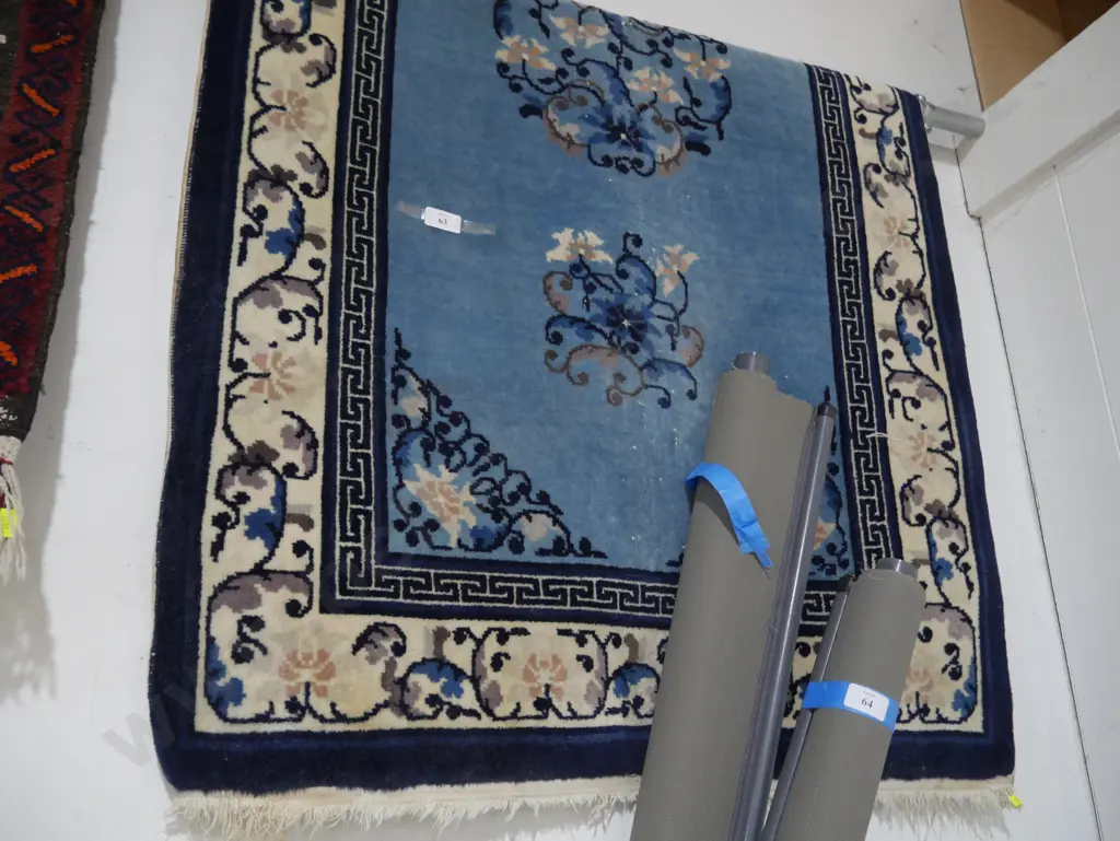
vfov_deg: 46.8
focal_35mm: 30
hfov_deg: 59.9
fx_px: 971
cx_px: 560
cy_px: 420
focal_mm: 15
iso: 1600
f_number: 3.6
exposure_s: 1/60
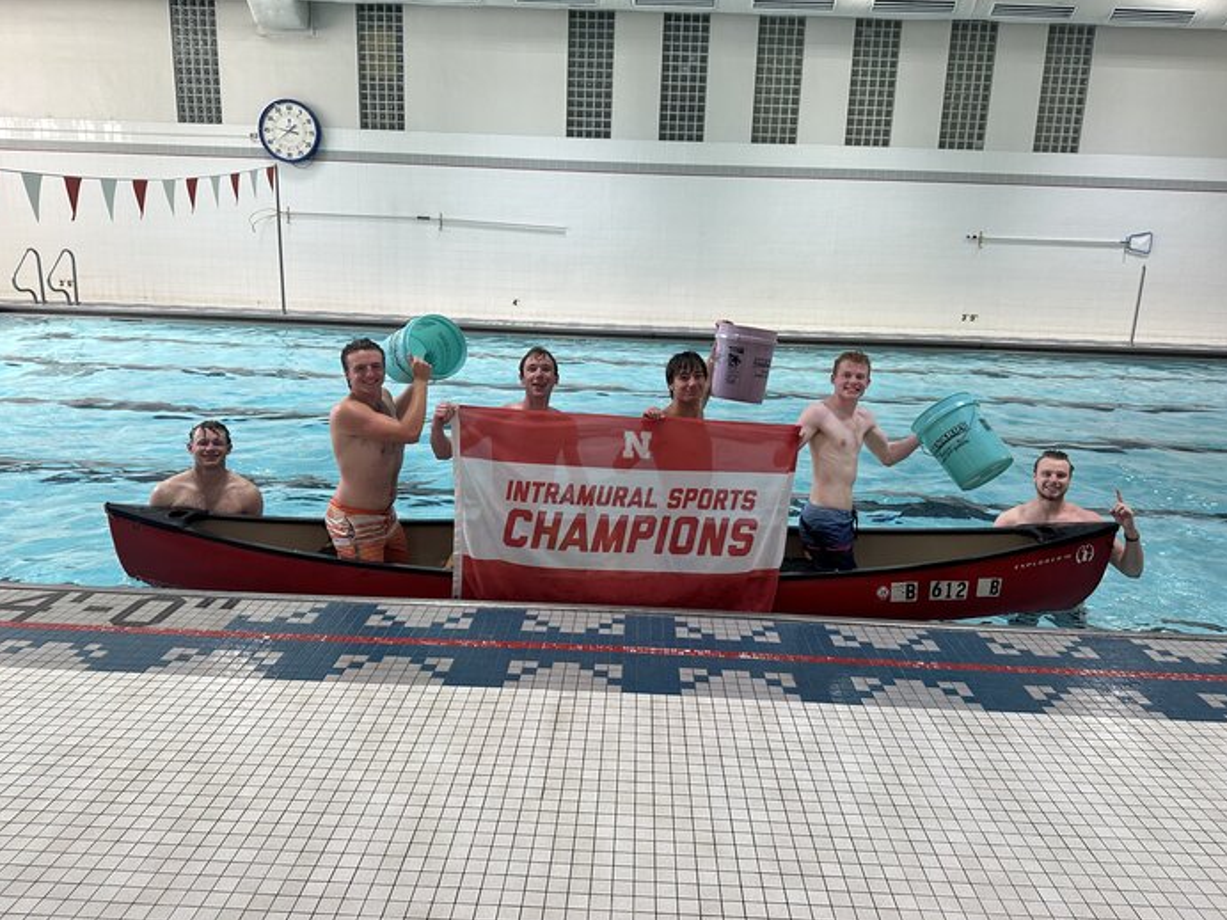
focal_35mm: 25
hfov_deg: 69.4
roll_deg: -2.4
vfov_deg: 54.9
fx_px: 886
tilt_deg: -12.4
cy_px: 449
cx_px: 625
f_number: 1.78
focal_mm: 6.86
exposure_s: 1/120
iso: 125
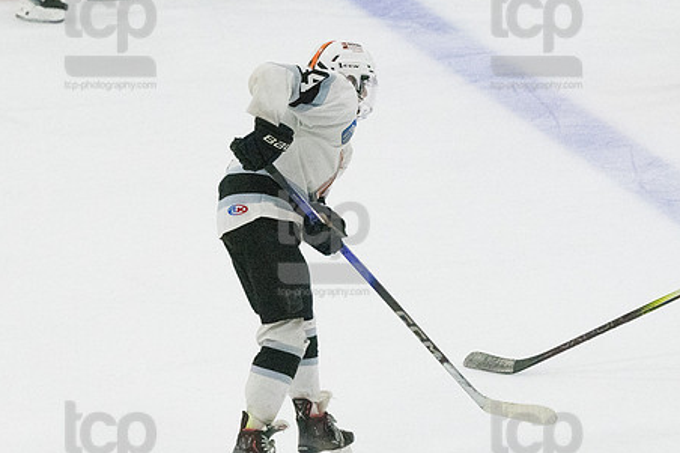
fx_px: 5457
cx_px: 323
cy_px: 244
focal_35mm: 289
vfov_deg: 4.8
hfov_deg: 7.1
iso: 8000
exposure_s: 1/1600
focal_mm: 150
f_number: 5
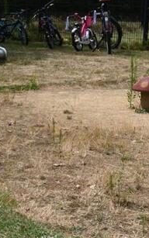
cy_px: 159
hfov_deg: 9.5
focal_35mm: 138
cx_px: 29
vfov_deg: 15.1
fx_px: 896
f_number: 14
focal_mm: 42
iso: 640
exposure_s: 1/800
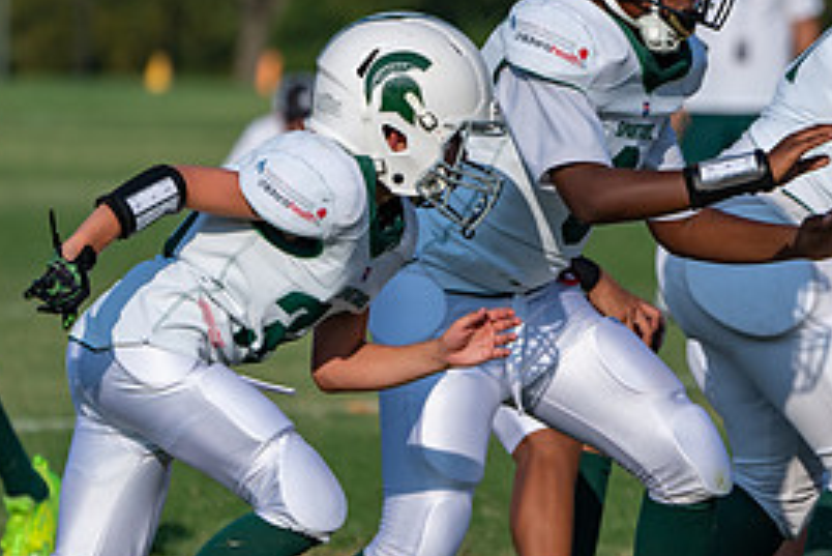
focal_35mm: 603
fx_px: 13943
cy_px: 309
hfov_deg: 3.4
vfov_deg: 2.3
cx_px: 705
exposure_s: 1/2000
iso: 250
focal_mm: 279
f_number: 5.6
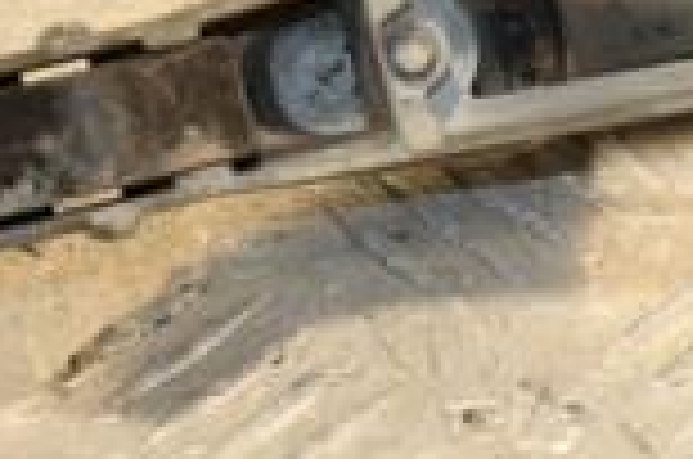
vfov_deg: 4.0
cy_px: 27
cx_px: 1017
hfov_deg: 6.0
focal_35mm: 340
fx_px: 6531
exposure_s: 1/160
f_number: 5
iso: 800
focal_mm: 58
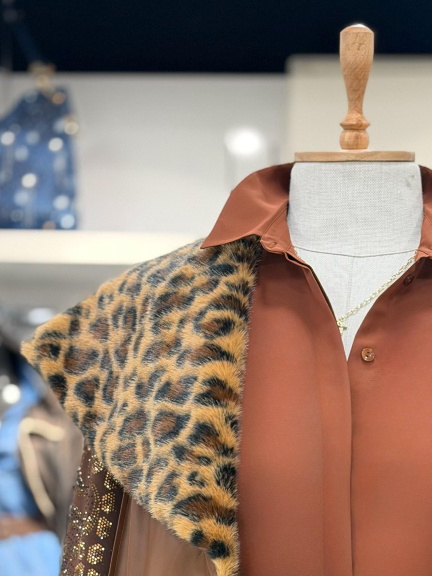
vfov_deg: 21.2
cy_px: 538
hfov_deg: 16.3
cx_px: 346
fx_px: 1497
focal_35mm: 90
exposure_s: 1/100
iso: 400
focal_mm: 6.76
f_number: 1.78
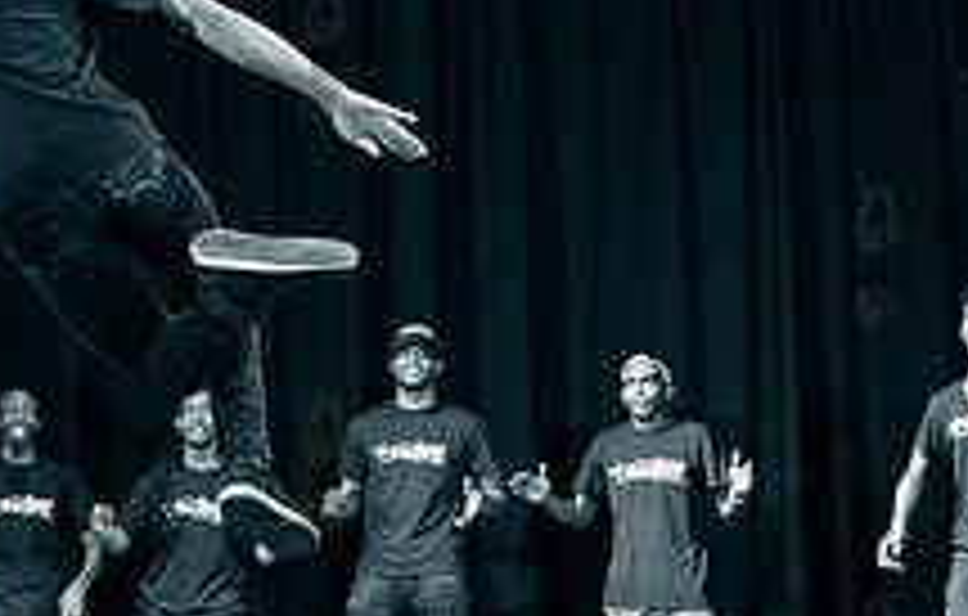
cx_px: 321
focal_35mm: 71
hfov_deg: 28.6
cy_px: 501
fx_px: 1883
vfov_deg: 18.4
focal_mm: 24
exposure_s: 1/1000
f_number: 2.8
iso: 4000
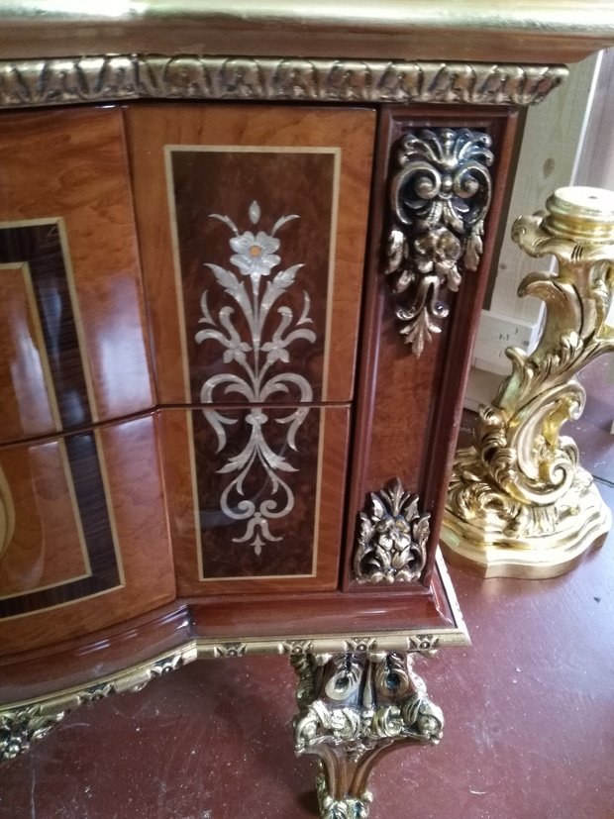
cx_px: 307
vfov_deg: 63.5
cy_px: 410
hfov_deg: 49.7
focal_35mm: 28
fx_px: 662
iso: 1197
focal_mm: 2.96
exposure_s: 1/25
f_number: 2
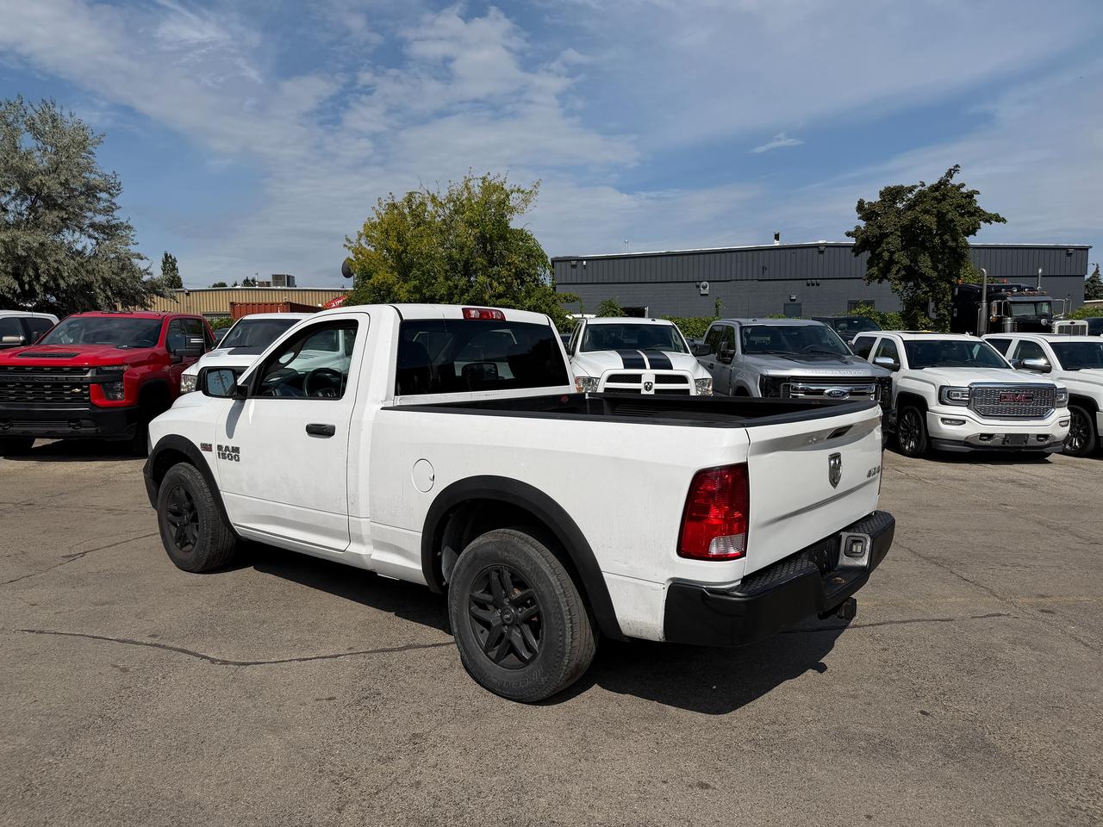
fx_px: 765
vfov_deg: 56.8
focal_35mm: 24
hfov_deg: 71.6
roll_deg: +0.8
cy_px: 414
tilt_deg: -3.6
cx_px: 552
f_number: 1.78
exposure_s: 1/11905
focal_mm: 6.76
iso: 80
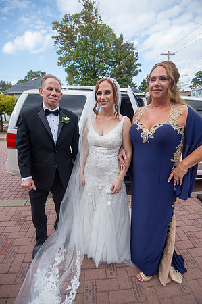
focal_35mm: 18
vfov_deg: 90.1
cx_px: 101
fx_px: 152
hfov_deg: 67.3
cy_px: 152
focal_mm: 18
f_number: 4
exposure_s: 1/1250
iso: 400
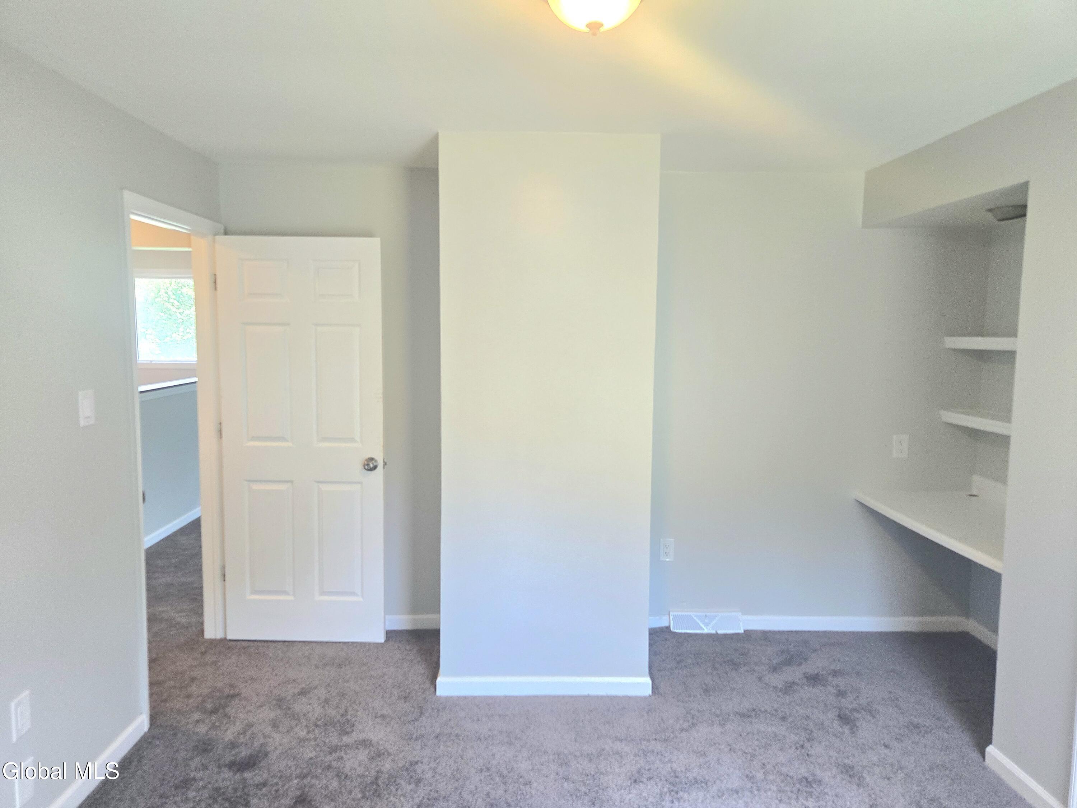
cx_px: 538
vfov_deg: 58.9
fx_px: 716
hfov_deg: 73.9
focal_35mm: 23
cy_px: 404
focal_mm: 5.4
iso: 200
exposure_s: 1/120
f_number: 1.8
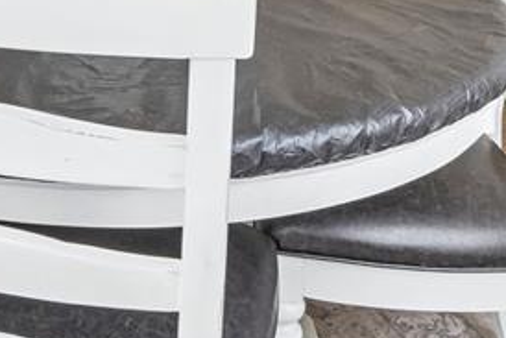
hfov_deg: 34.0
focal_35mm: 56
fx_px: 787
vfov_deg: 19.1
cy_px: -251
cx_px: 65
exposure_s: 1/15
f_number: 8
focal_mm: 10
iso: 800
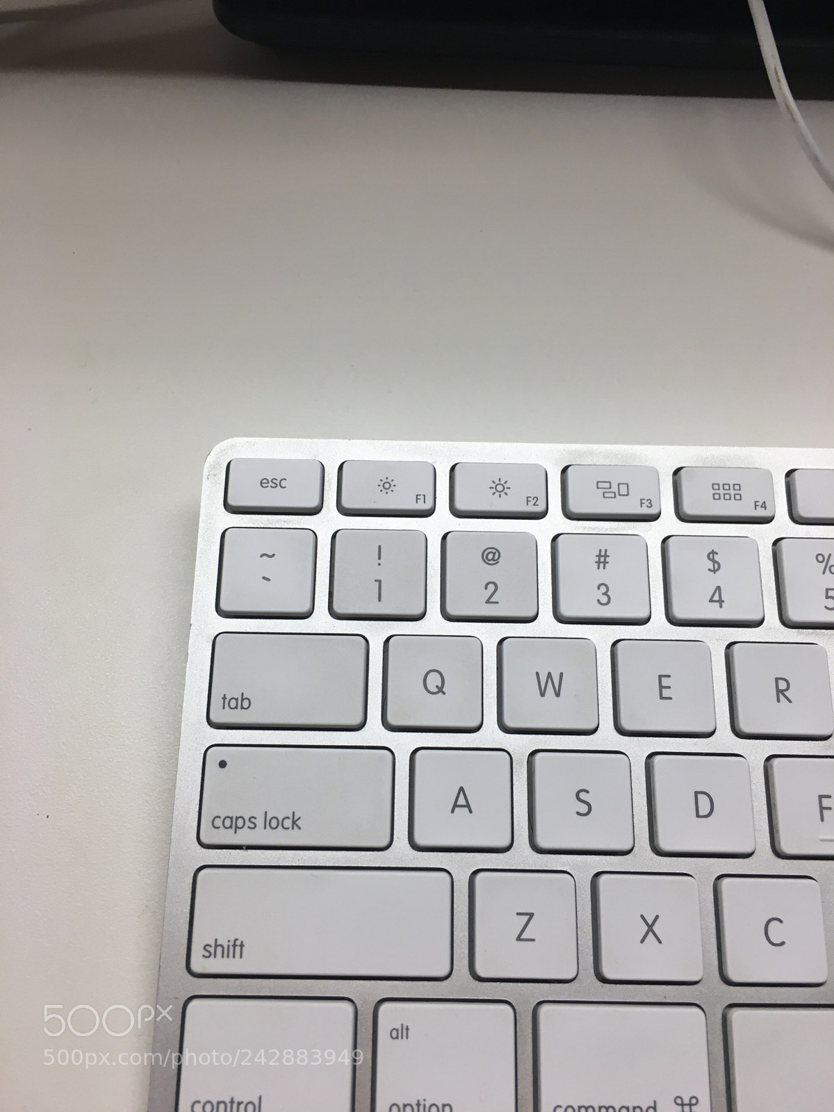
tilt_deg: -66.9
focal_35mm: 29
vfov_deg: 61.7
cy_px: 556
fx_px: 932
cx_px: 417
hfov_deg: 48.2
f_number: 2.2
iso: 25
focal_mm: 4.15
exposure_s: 1/40
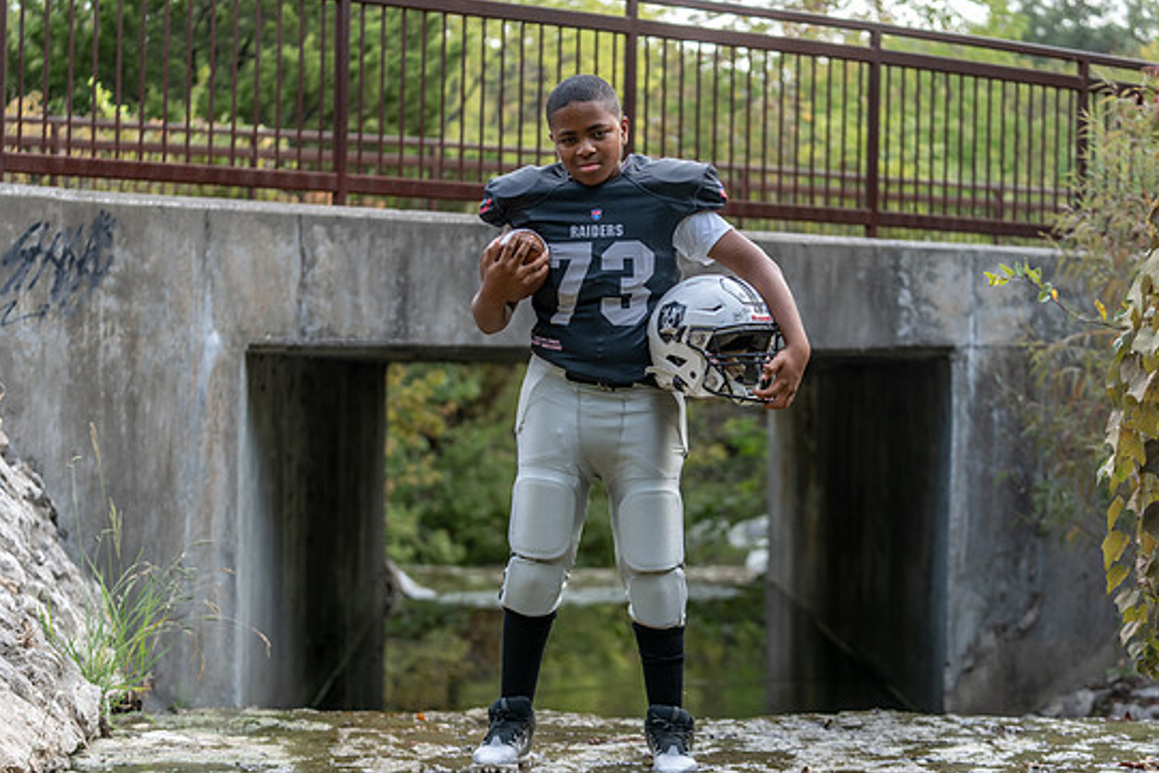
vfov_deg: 18.2
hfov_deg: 27.0
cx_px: 619
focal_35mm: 75
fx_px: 2415
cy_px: 378
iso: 160
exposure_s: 1/320
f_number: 2.8
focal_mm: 70
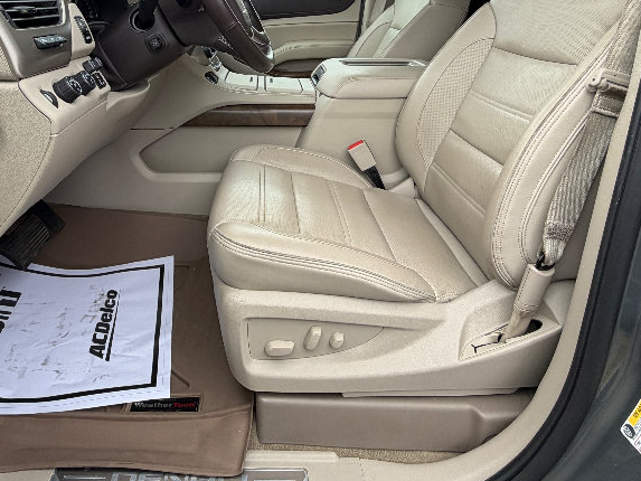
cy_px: 81
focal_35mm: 25
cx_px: 262
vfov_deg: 50.7
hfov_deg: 68.8
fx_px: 463
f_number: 2.2
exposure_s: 1/135
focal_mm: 2.22
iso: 50
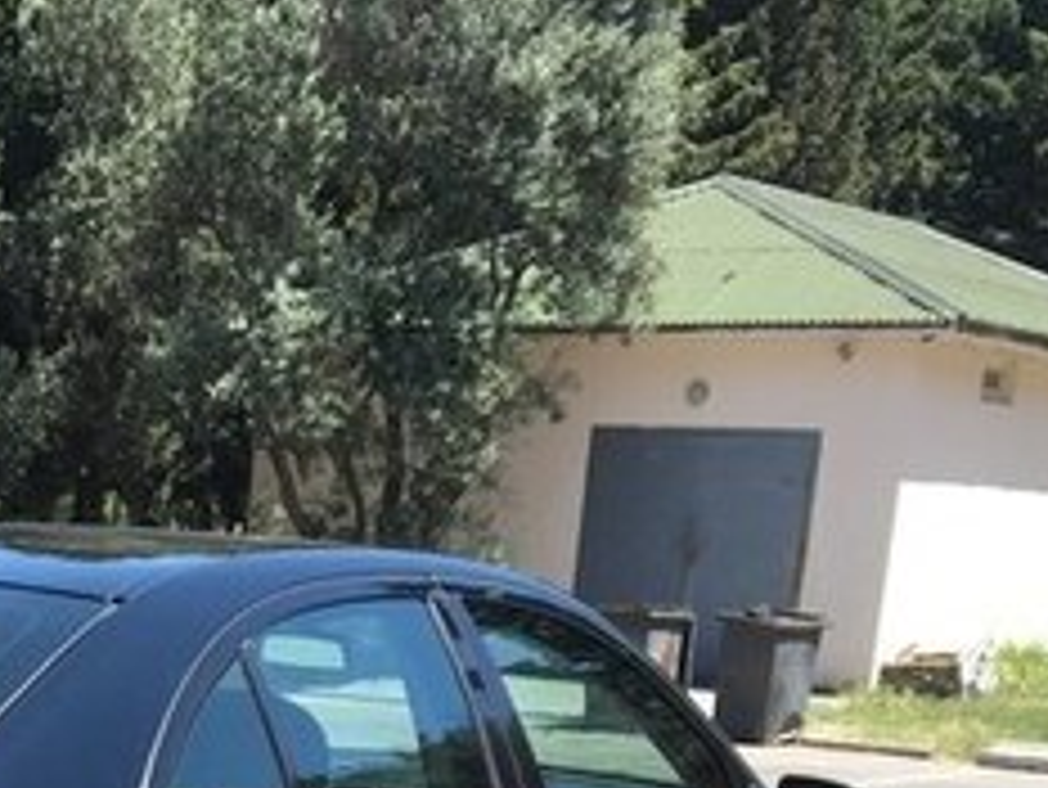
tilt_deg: -11.7
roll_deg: -2.3
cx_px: -90
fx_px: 2484
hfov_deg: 22.5
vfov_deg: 16.7
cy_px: 1105
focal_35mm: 82
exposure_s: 1/553
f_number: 2.2
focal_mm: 4.15
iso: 25
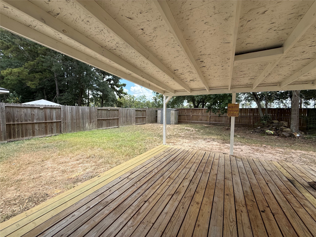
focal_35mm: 14
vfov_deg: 85.7
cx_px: 158
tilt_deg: -2.3
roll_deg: -0.4
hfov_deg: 102.1
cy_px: 118
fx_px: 128
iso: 64
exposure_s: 1/876
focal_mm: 2.22
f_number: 2.2
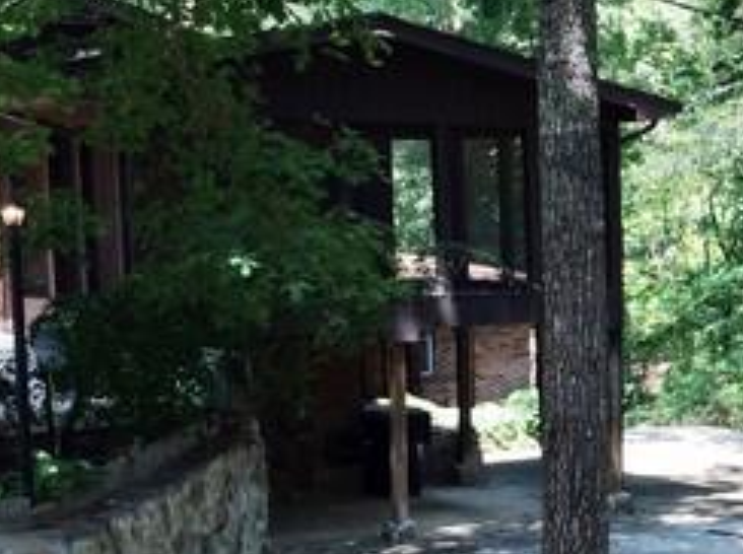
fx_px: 1821
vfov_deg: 17.3
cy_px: 377
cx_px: 780
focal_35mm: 85
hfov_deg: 22.0
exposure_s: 1/142
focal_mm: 3.3
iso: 32
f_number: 2.4
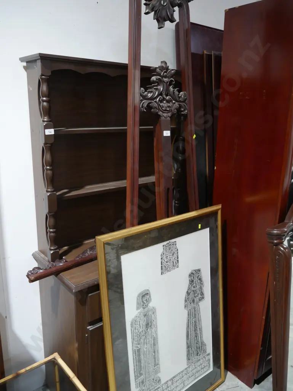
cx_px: 146
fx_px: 316
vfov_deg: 63.4
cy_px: 196
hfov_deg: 49.8
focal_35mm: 28
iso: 800
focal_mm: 14
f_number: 3.5
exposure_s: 1/60
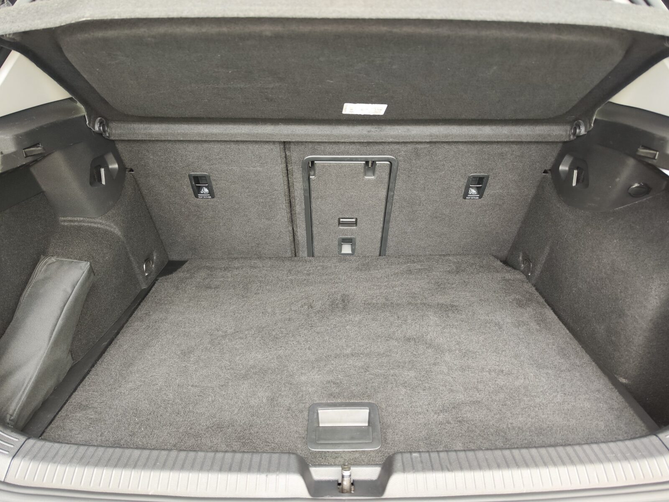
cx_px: 334
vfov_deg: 58.9
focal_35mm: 23
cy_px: 251
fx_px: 445
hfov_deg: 73.9
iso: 912
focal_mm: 7.01
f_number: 1.69
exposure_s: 1/77.8
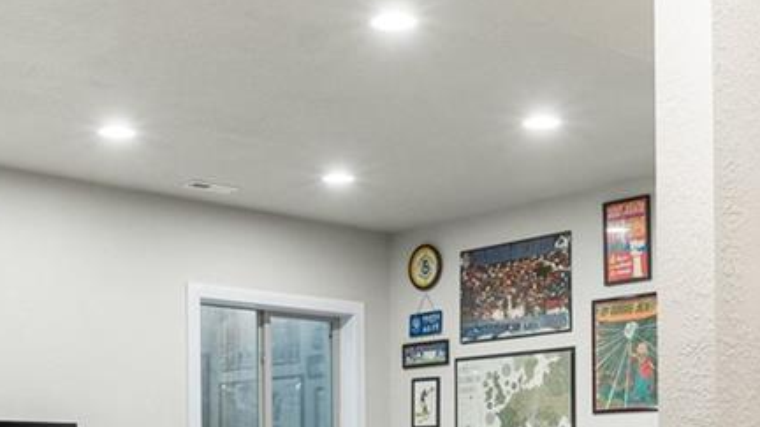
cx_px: 399
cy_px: 478
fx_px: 1288
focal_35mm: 64
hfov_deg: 32.9
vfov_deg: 18.1
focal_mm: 16.5
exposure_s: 1/1.67
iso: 125
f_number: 8
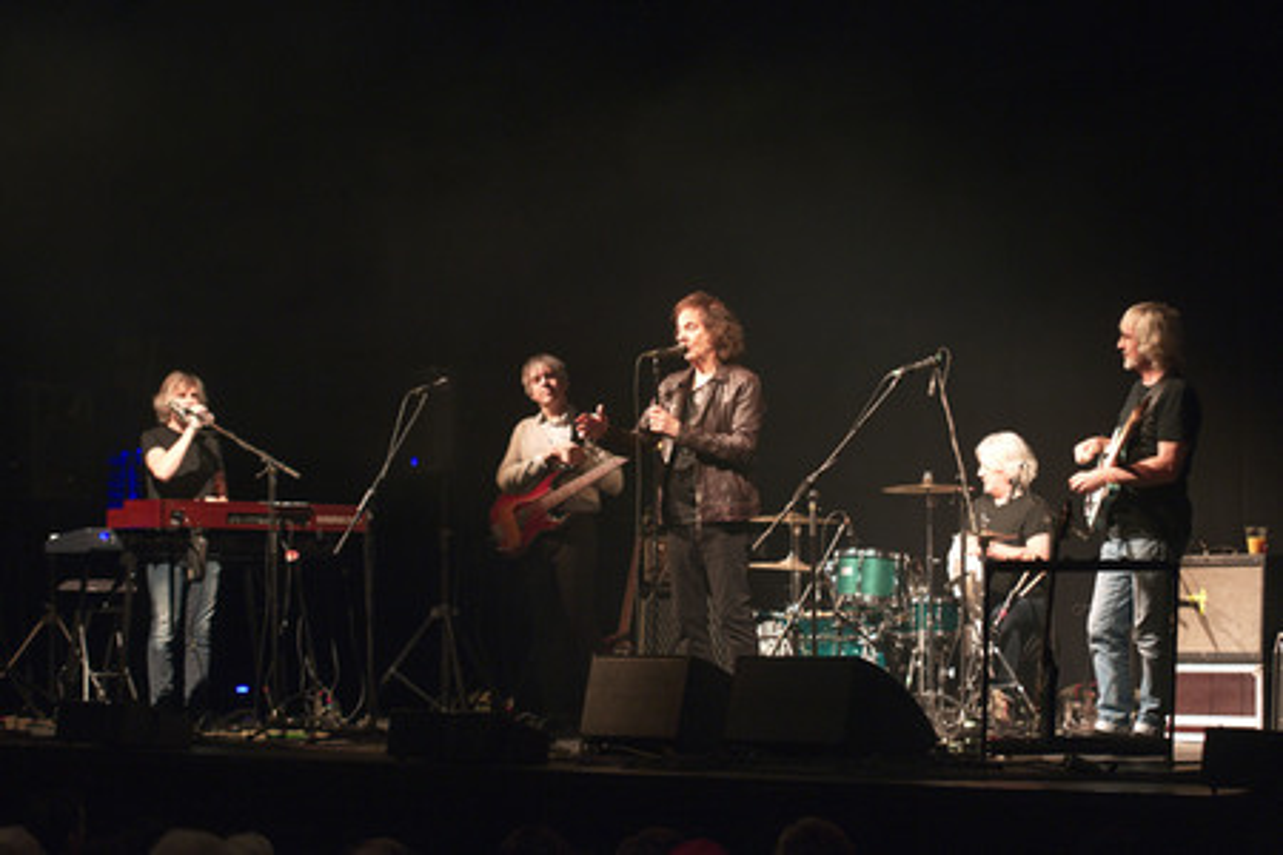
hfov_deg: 28.8
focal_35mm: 70
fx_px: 2495
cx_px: 642
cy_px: 428
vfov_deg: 19.5
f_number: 2.8
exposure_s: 1/40
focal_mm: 70
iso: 1600
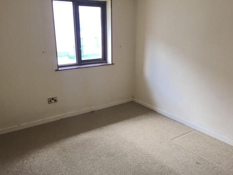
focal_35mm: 29
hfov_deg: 61.7
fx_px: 195
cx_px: 116
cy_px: 88
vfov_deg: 48.2
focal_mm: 4.15
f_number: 2.2
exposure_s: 1/40
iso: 32
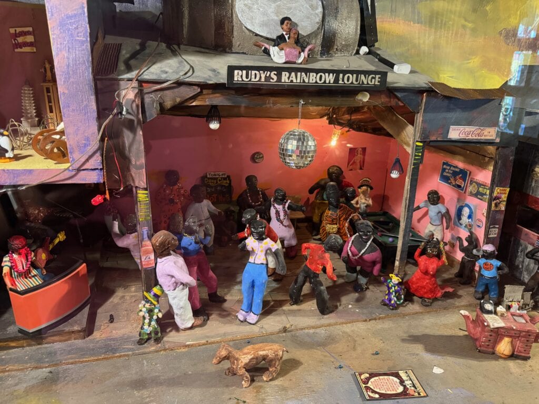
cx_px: 270
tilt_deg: -20.1
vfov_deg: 56.8
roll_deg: -2.7
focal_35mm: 24
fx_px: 374
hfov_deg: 71.6
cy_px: 202
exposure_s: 1/60
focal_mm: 6.76
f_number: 1.78
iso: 800
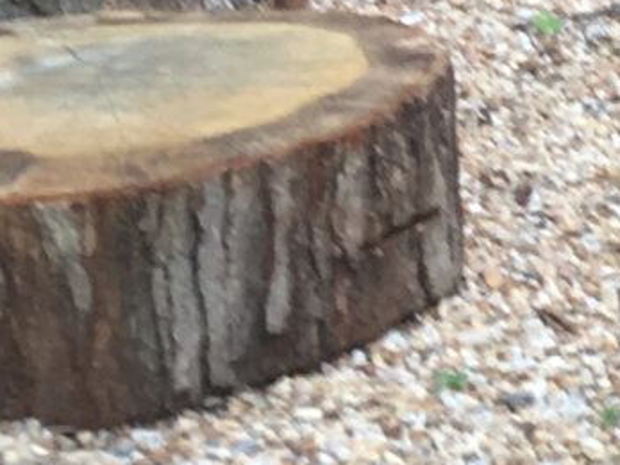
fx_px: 3832
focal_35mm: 214
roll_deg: +1.1
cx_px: 2114
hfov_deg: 7.6
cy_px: -361
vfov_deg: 6.8
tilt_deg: -14.9
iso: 25
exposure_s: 1/60
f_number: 2.2
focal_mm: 4.15
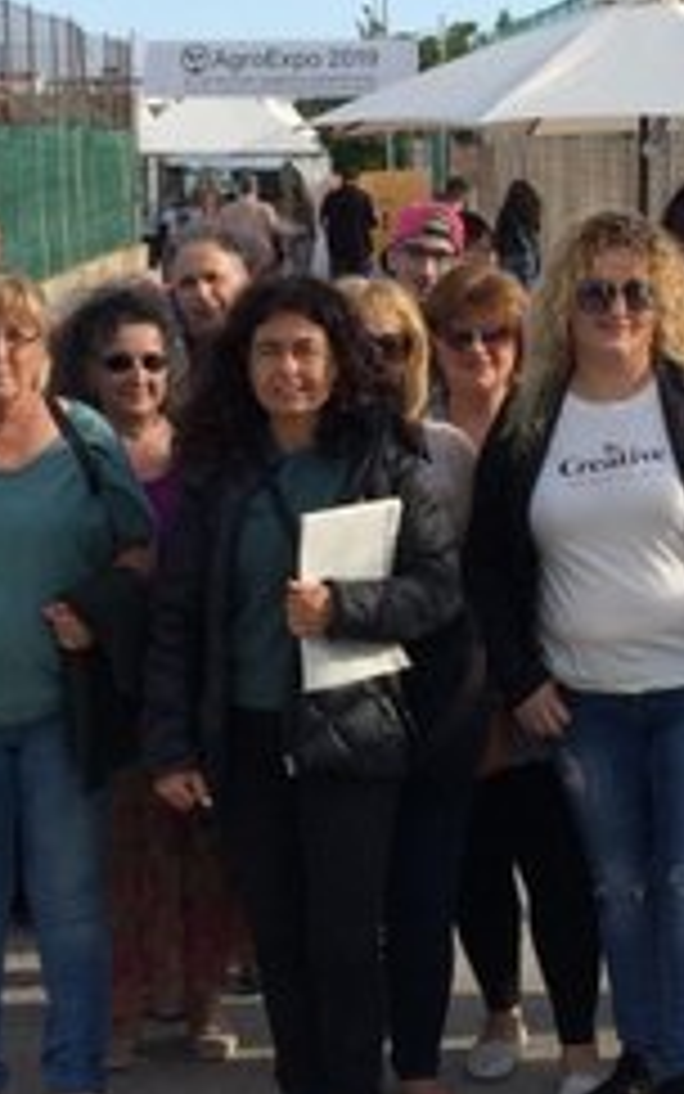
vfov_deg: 22.8
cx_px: 364
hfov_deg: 14.4
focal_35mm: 91
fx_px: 2713
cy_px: 630
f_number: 2.2
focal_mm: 4.15
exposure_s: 1/1466
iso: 32
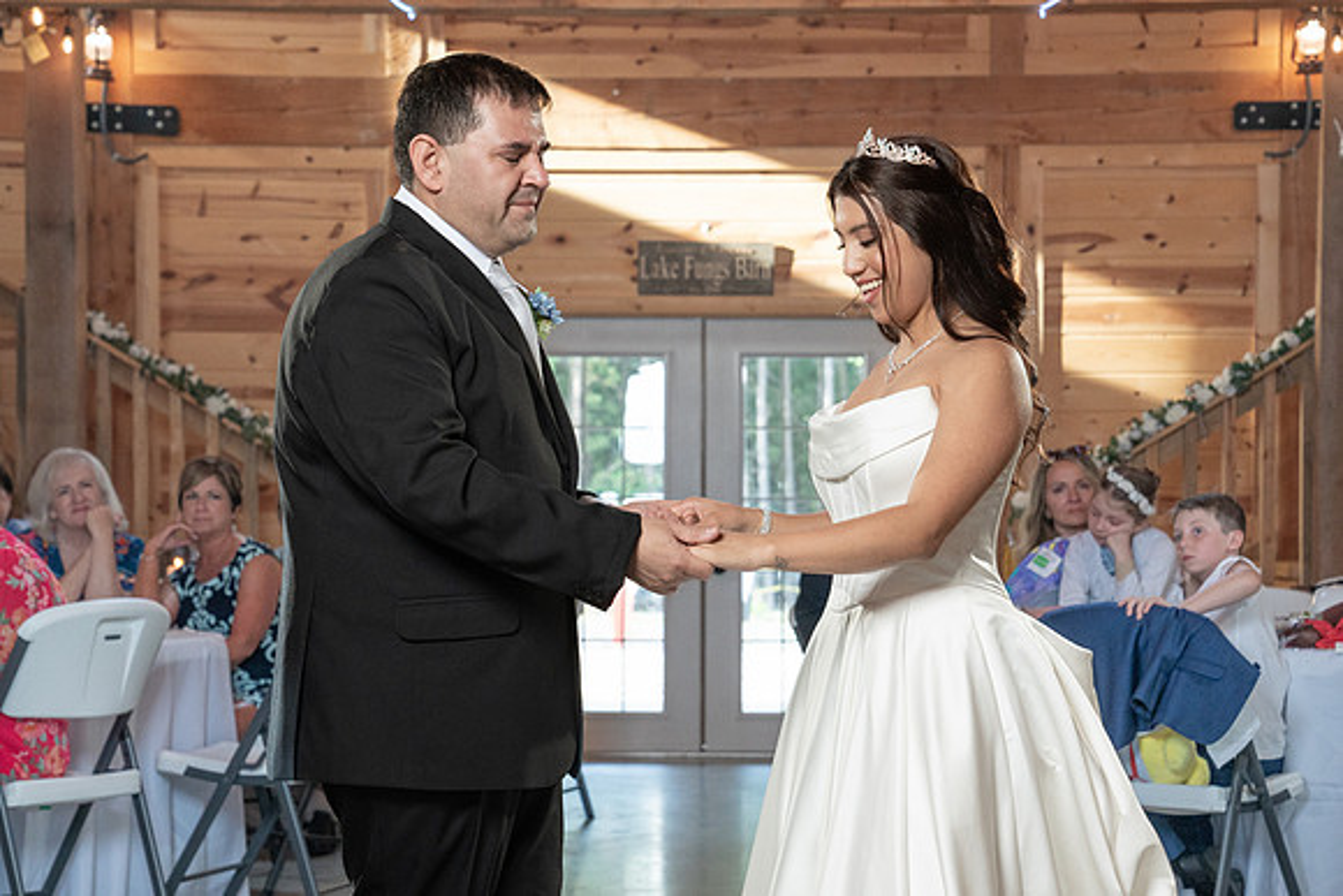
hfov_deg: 24.4
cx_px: 697
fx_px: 3106
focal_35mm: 83
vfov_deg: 16.4
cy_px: 545
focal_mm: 68
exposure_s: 1/200
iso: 2000
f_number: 5.6
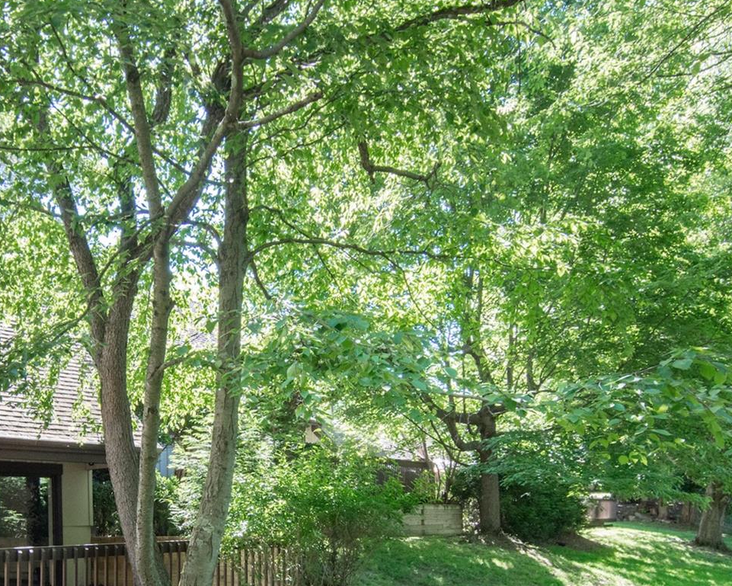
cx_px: 224
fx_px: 715
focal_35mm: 33
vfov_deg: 43.4
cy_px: 424
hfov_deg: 52.8
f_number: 8
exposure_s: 1/100
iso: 640
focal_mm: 11
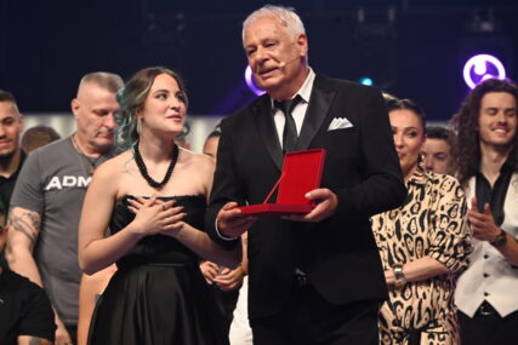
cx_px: 259
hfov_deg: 11.4
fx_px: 2591
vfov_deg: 7.6
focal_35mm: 180
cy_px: 172
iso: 1000
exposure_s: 1/80
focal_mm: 180
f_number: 7.1
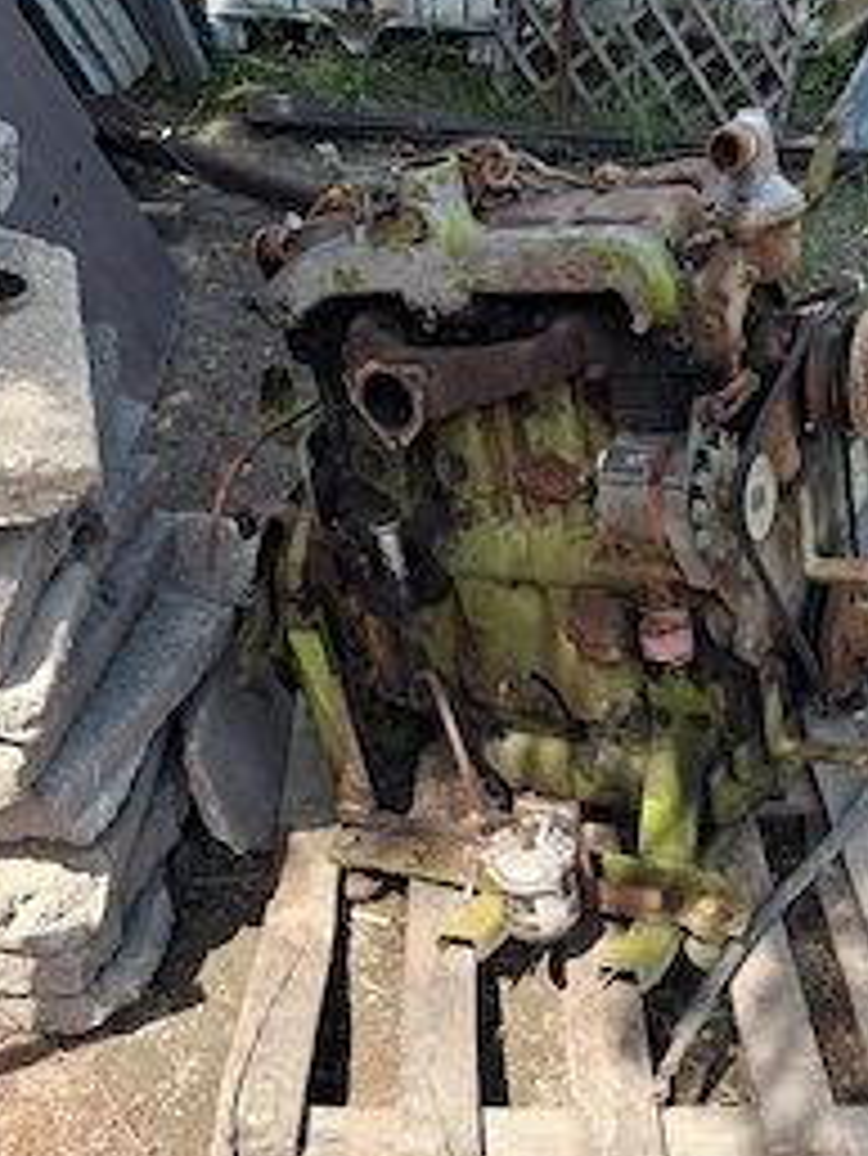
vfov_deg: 44.8
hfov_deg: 33.9
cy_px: 580
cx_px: 616
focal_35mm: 42
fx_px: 1403
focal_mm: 4
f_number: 1.8
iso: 25
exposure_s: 1/143
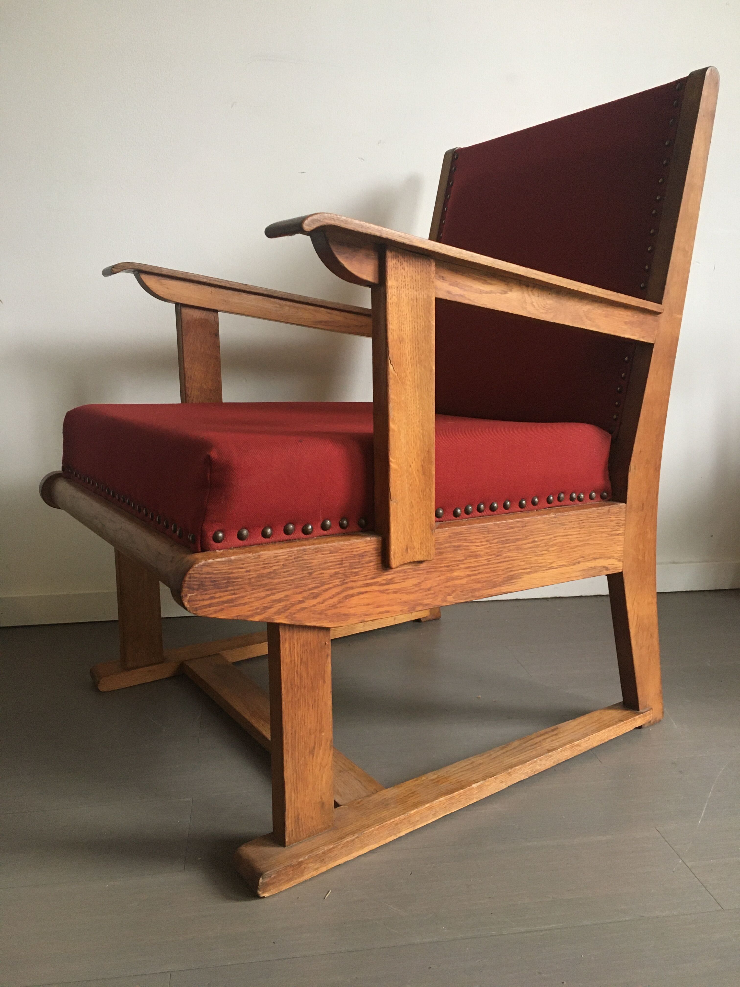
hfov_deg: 48.2
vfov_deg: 61.7
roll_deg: +0.3
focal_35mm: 29
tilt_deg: -11.4
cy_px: 494
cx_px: 370
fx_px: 827
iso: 160
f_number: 2.2
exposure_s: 1/33
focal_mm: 4.15
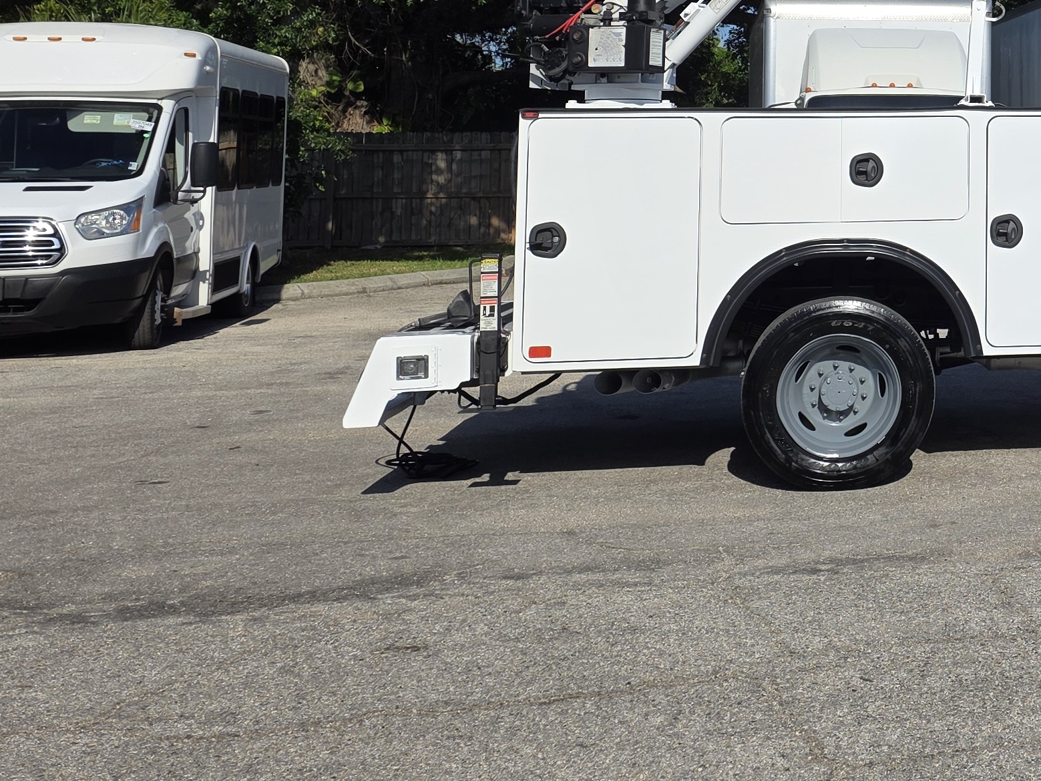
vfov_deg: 23.9
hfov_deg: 29.5
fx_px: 1774
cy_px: 25
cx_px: 1140
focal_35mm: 59
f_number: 1.7
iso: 50
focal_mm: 6.25
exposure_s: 1/7944
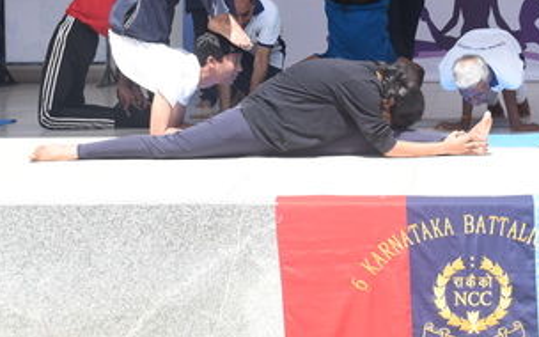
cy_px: 70
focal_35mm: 95
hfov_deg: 21.7
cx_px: 361
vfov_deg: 13.7
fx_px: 1398
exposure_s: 1/400
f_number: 5
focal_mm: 27
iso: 160
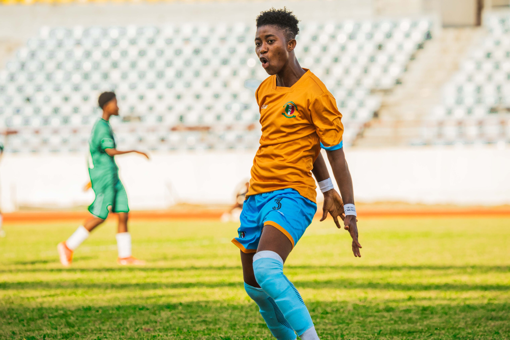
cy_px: 170
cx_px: 253
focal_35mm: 294
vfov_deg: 4.7
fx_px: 4162
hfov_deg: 7.0
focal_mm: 289.3
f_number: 6.3
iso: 500
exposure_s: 1/1250
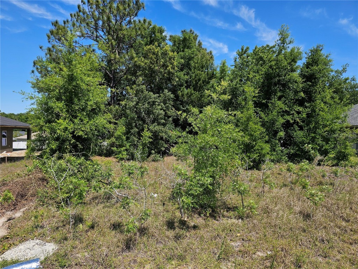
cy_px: 134
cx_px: 179
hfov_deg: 73.9
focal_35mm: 23
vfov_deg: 58.9
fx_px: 238
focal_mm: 6.3
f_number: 1.7
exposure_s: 1/688
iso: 10
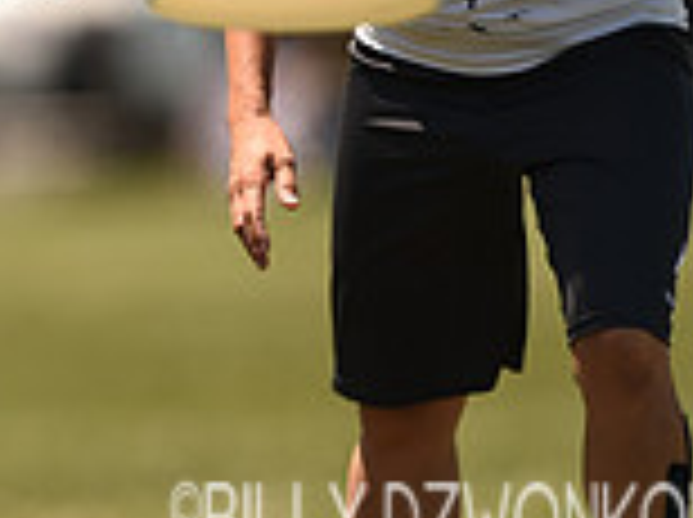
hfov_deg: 1.4
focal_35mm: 1448
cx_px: -117
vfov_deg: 1.0
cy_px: -164
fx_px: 28943
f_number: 2.8
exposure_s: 1/1600
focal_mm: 400
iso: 100
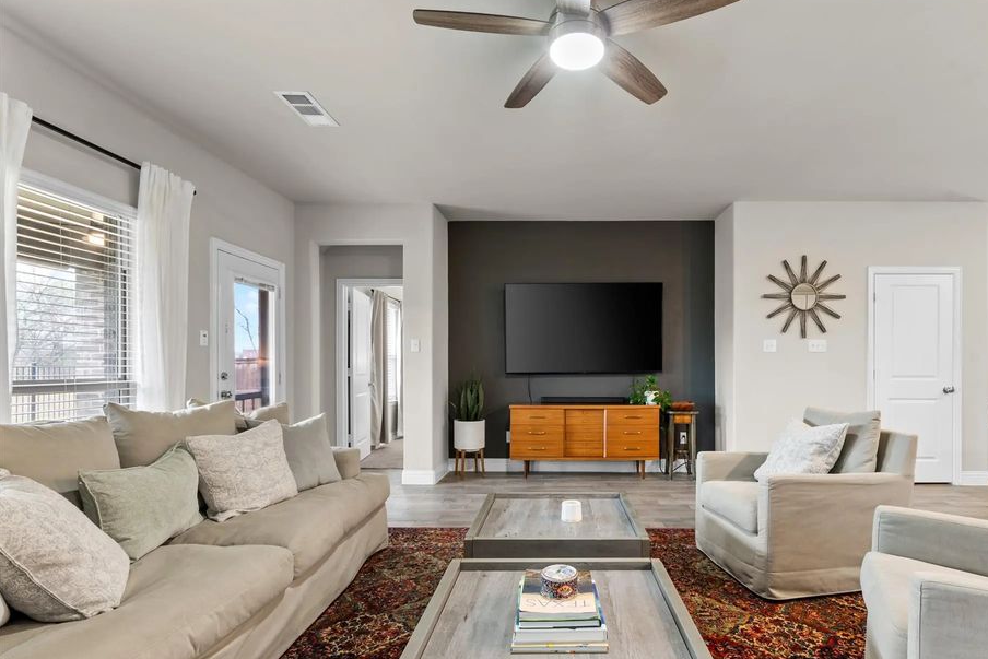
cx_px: 557
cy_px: 359
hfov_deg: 92.8
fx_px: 467
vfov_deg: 70.3
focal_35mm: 17
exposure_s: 10
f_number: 13
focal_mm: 10
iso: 100
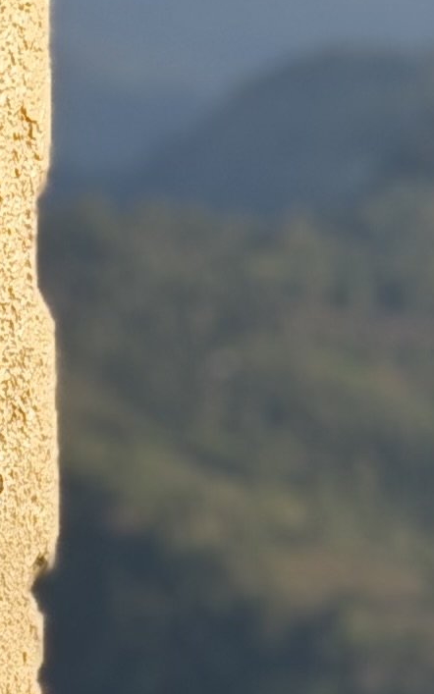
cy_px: 538
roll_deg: +3.0
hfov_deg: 4.5
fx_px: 5487
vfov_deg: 7.2
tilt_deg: -6.5
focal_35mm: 290
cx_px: 110
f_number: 1.78
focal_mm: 6.76
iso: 64
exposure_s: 1/1149
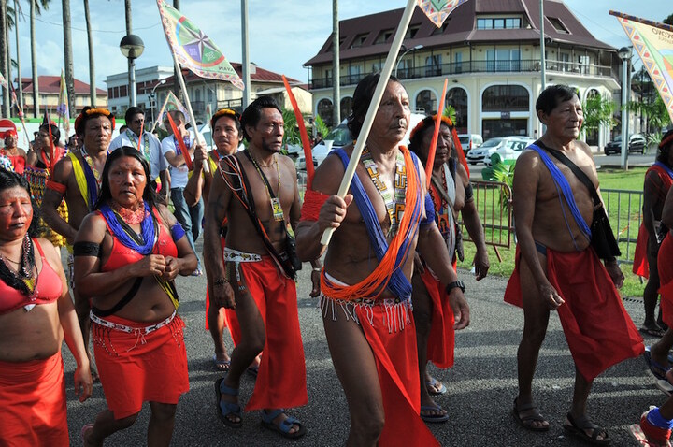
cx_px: 336
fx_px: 672
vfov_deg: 36.8
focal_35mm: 36
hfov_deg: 53.2
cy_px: 224
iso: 320
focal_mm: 24
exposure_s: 1/2000
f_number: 3.5
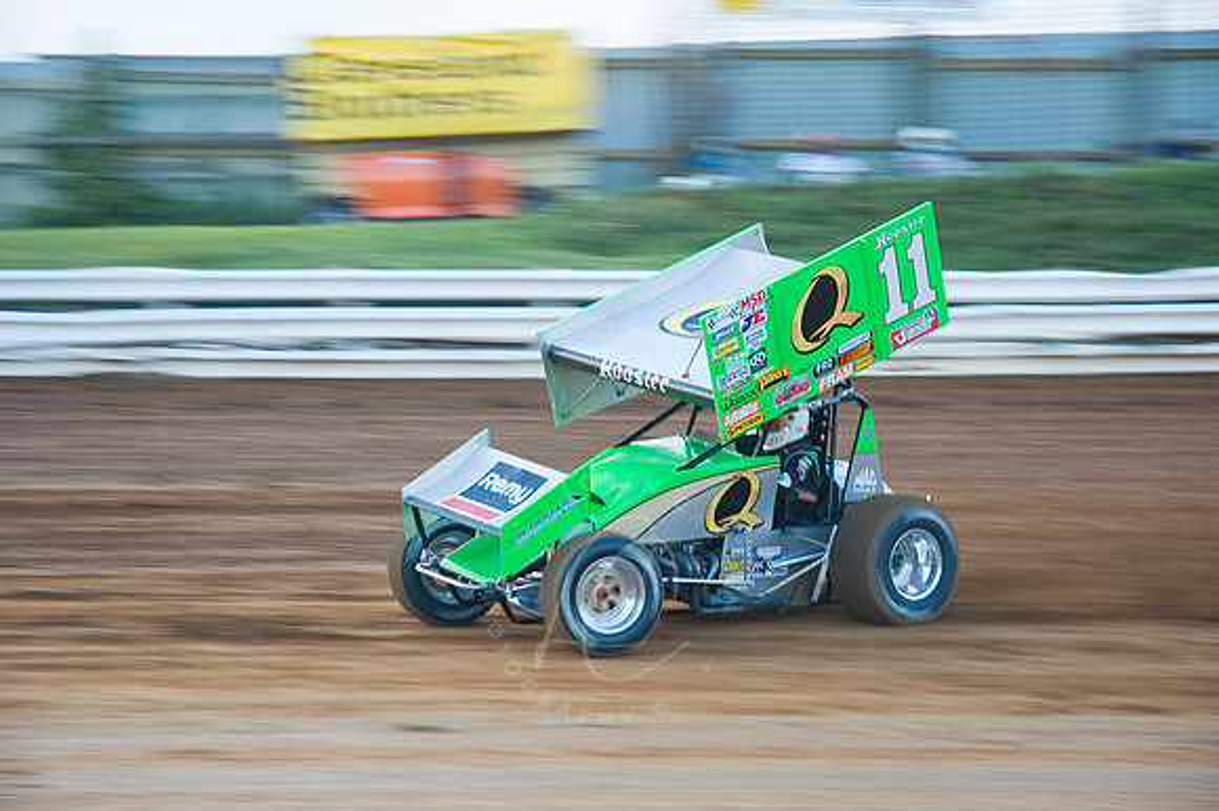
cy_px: 406
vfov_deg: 13.0
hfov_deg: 19.5
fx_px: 3553
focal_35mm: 105
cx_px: 610
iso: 200
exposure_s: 1/160
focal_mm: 70
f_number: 5
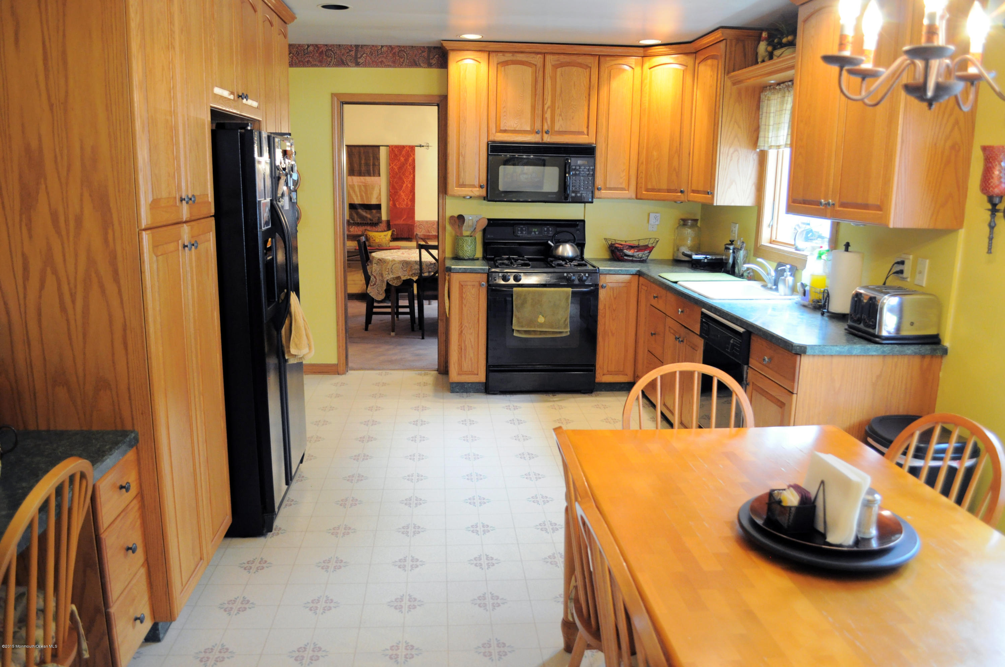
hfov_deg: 67.4
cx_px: 502
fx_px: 753
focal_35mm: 27
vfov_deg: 47.8
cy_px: 334
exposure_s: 1/30
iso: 1100
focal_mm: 18
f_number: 3.5
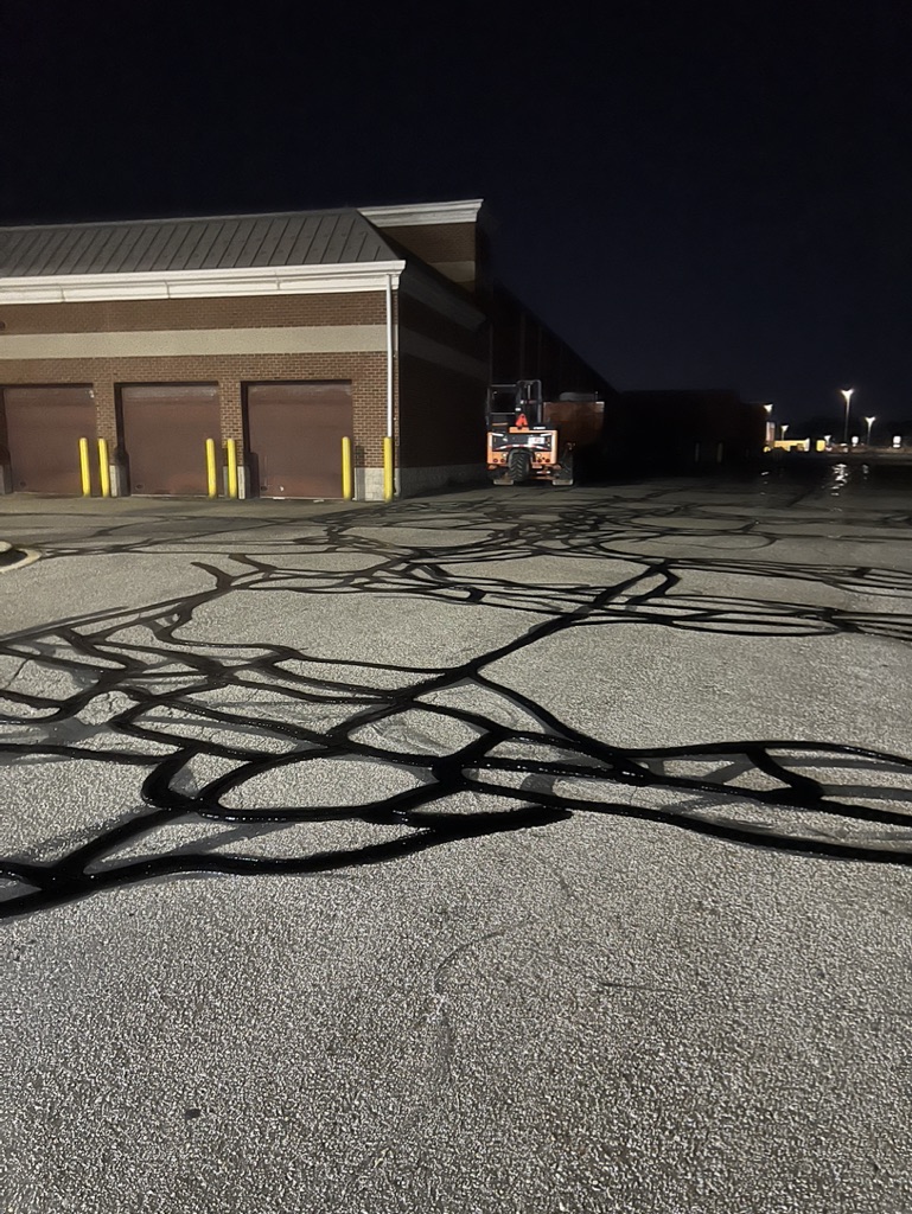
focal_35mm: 26
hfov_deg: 53.1
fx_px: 913
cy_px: 607
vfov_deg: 67.3
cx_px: 456
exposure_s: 1/20
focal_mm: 5.7
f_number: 1.5
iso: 1000
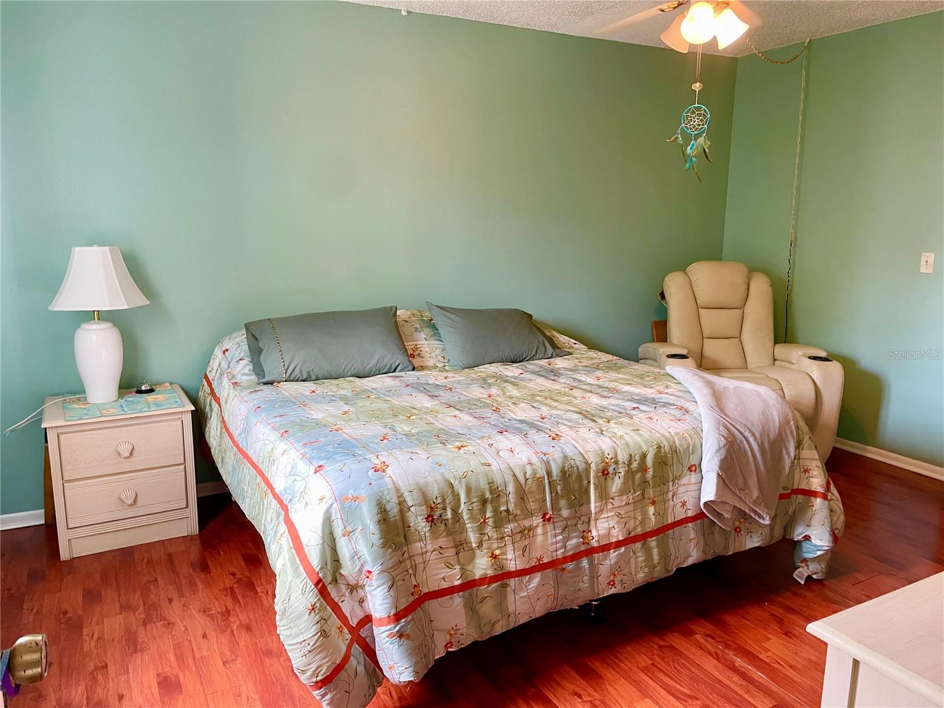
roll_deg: +0.2
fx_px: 709
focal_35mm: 26
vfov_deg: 53.1
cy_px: 354
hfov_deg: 67.3
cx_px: 472
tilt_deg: -10.2
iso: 125
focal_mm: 4.2
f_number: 1.6
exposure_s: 1/60
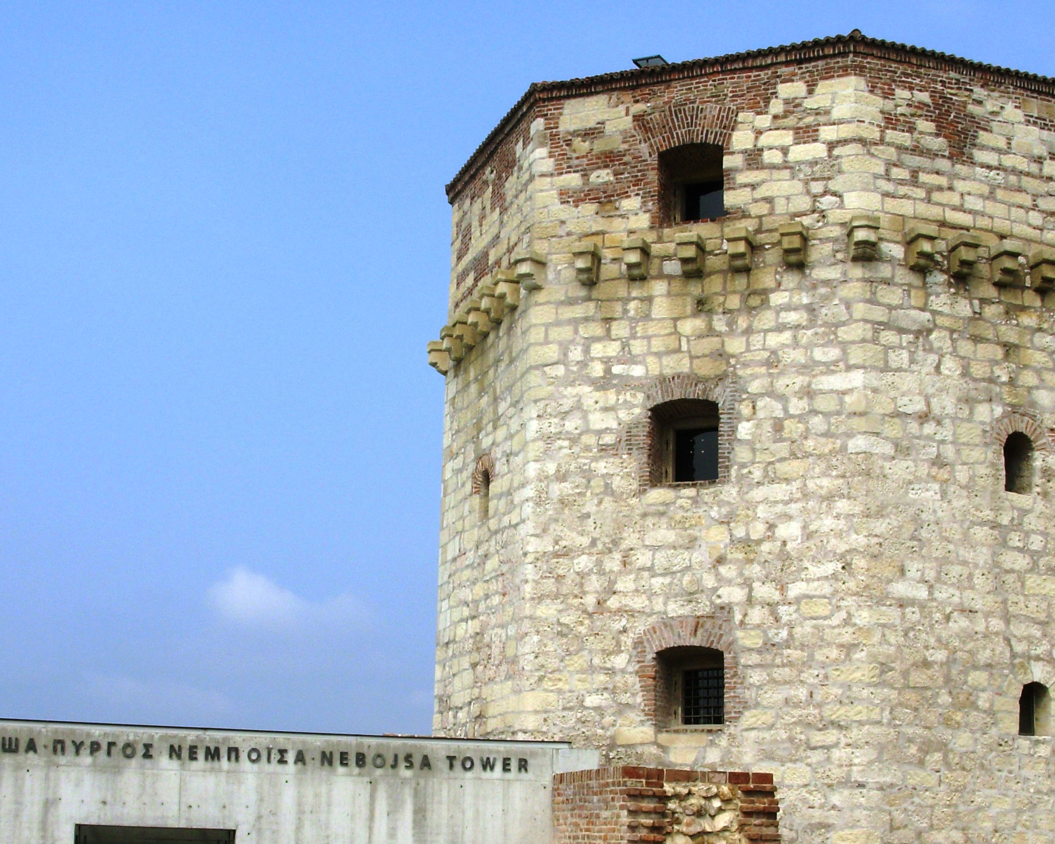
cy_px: 552
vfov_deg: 27.5
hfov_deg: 34.2
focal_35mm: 55
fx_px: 1717
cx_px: 528
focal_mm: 6.3
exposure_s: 1/886
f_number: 4.9
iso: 50
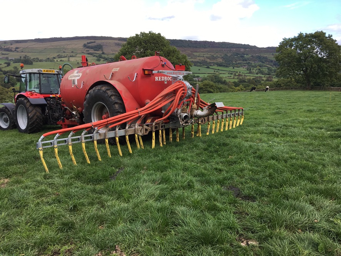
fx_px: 286
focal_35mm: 29
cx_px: 170
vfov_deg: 48.2
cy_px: 128
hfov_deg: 61.7
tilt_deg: -10.8
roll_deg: +0.3
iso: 25
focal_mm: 4.15
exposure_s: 1/439
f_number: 2.2
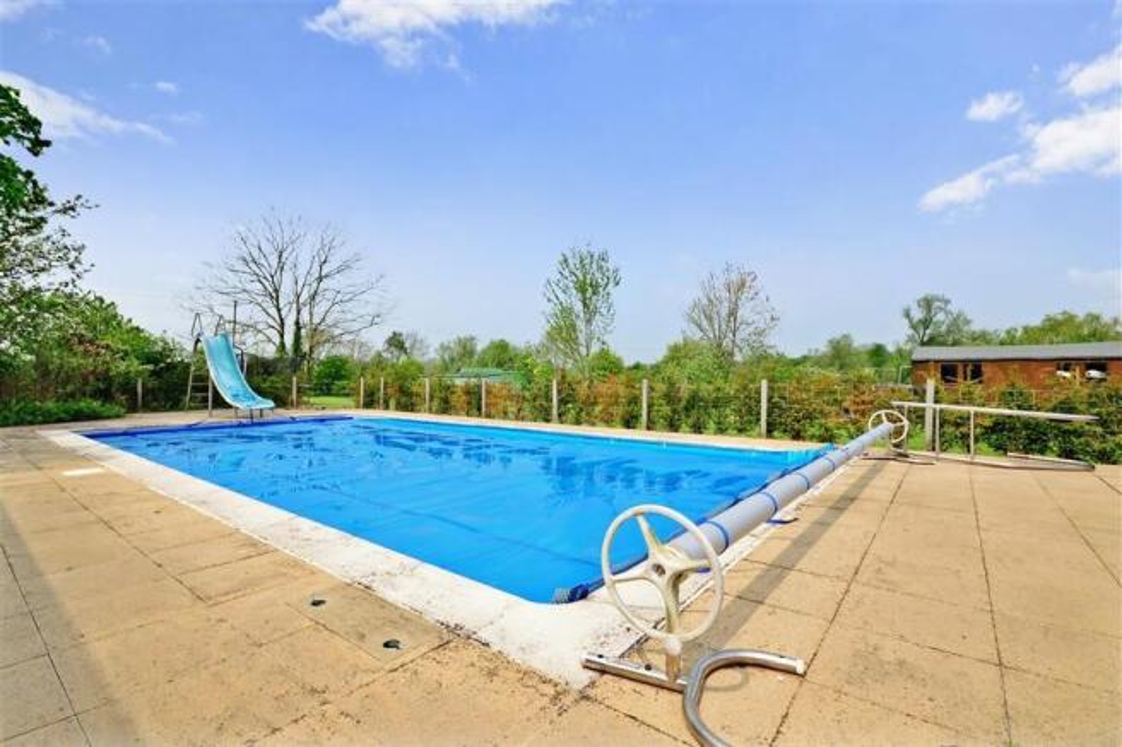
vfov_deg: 77.3
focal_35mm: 15
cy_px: 374
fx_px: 467
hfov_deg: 100.4
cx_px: 561
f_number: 11
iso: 200
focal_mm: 10
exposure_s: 1/125
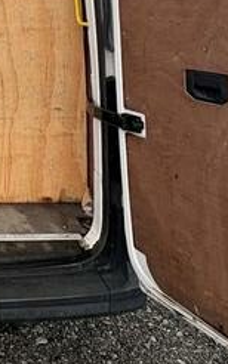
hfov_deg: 20.5
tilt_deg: +4.0
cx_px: -115
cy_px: -21
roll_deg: -1.3
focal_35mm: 54
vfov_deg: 33.5
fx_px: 536
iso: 40
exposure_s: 1/261
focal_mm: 2.22
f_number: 2.2
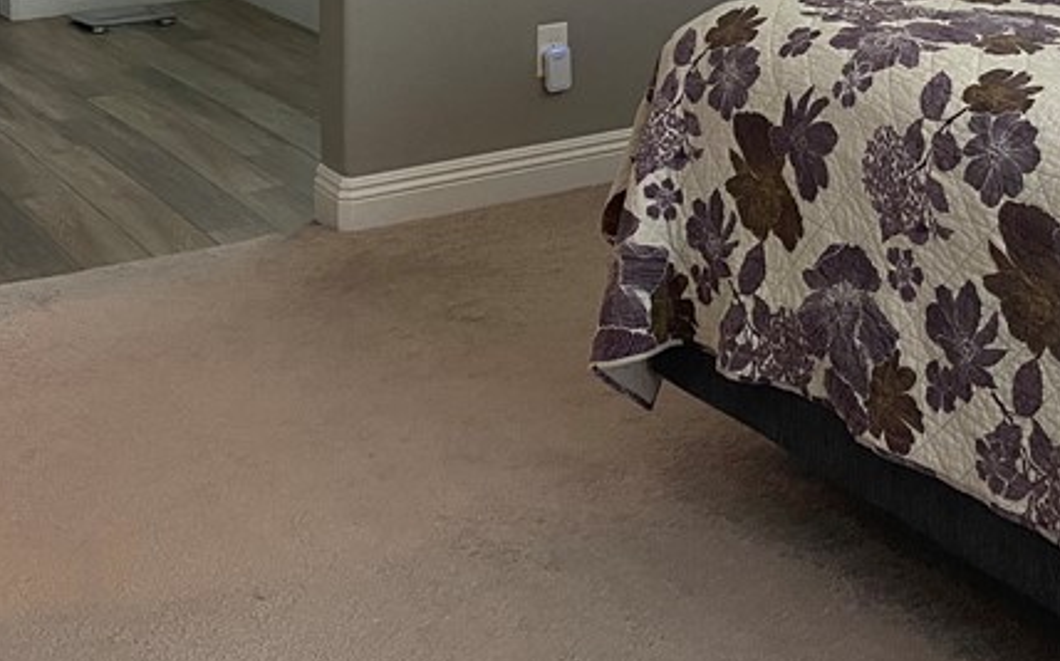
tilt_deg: -3.8
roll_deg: +0.2
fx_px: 1906
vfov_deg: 18.2
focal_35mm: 66
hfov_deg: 30.2
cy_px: -233
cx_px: 884
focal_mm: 4.25
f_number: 1.8
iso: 200
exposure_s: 1/60
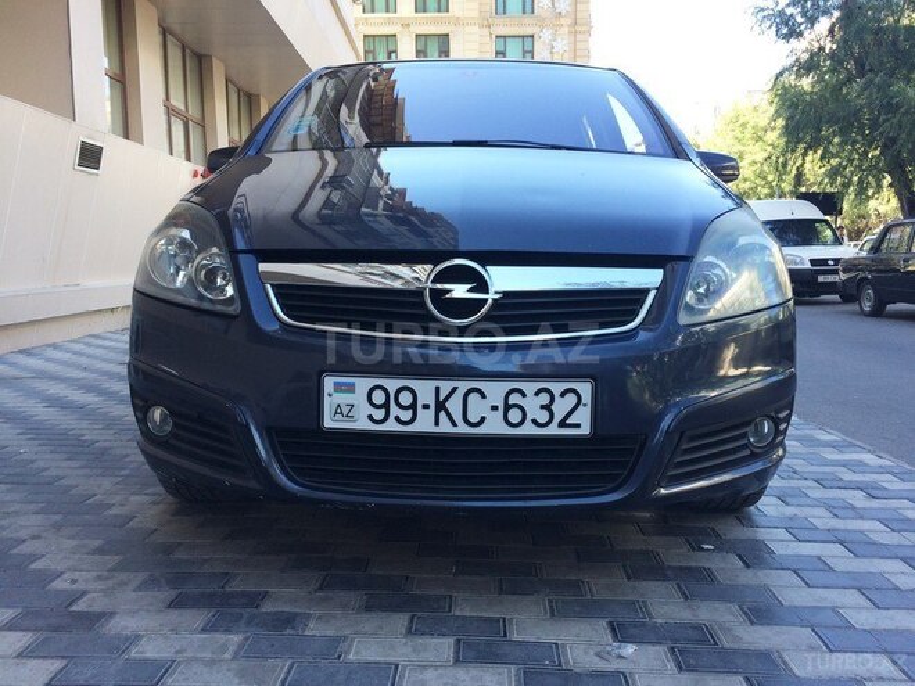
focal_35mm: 29
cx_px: 458
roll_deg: +2.6
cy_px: 343
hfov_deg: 61.7
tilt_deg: -9.3
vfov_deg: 48.2
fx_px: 767
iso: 32
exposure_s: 1/163
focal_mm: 4.15
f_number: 2.2
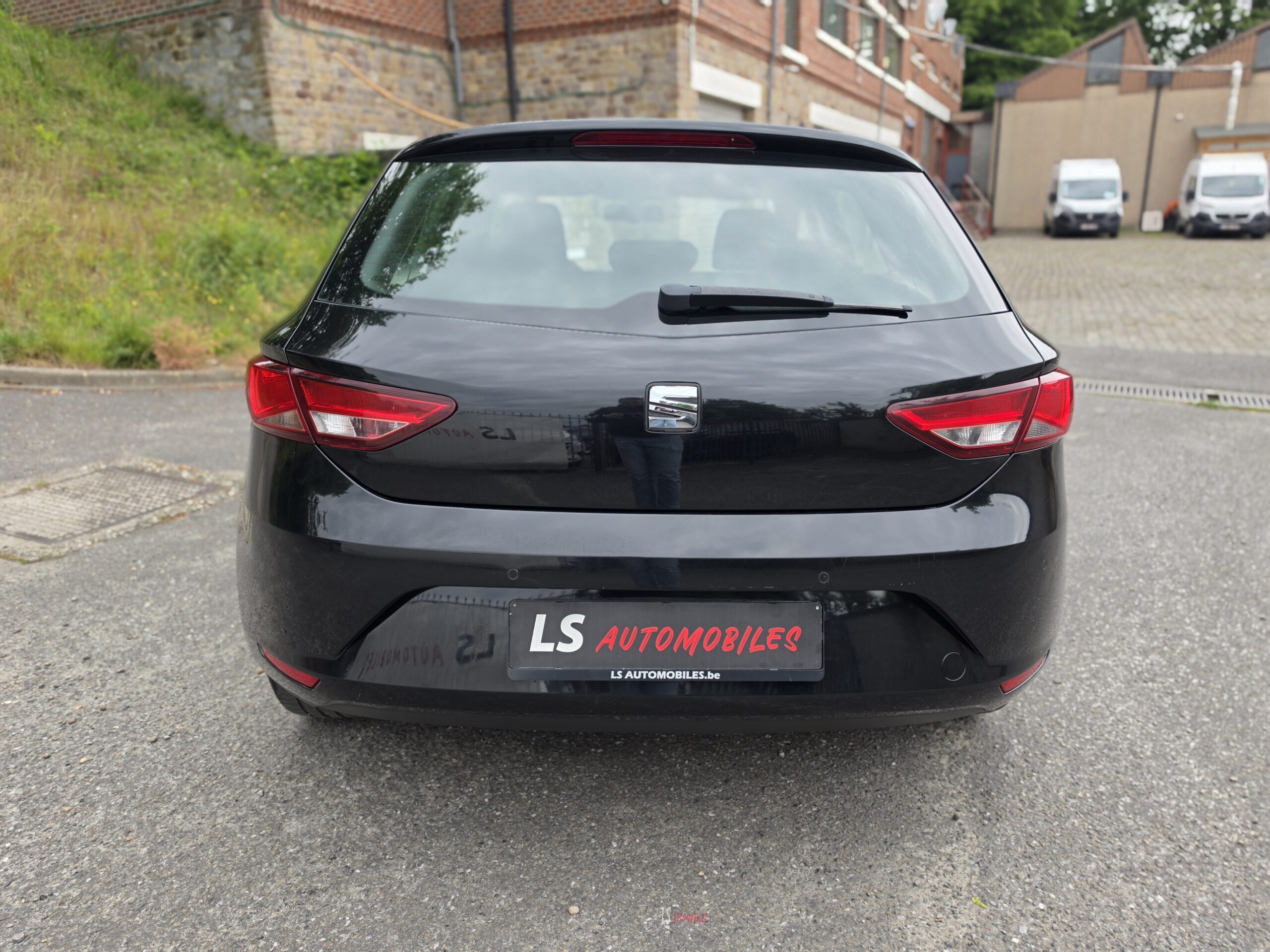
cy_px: 476
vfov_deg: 58.9
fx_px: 844
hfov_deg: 73.9
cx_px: 635
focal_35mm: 23
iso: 32
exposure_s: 1/180
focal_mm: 6.5
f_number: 1.4
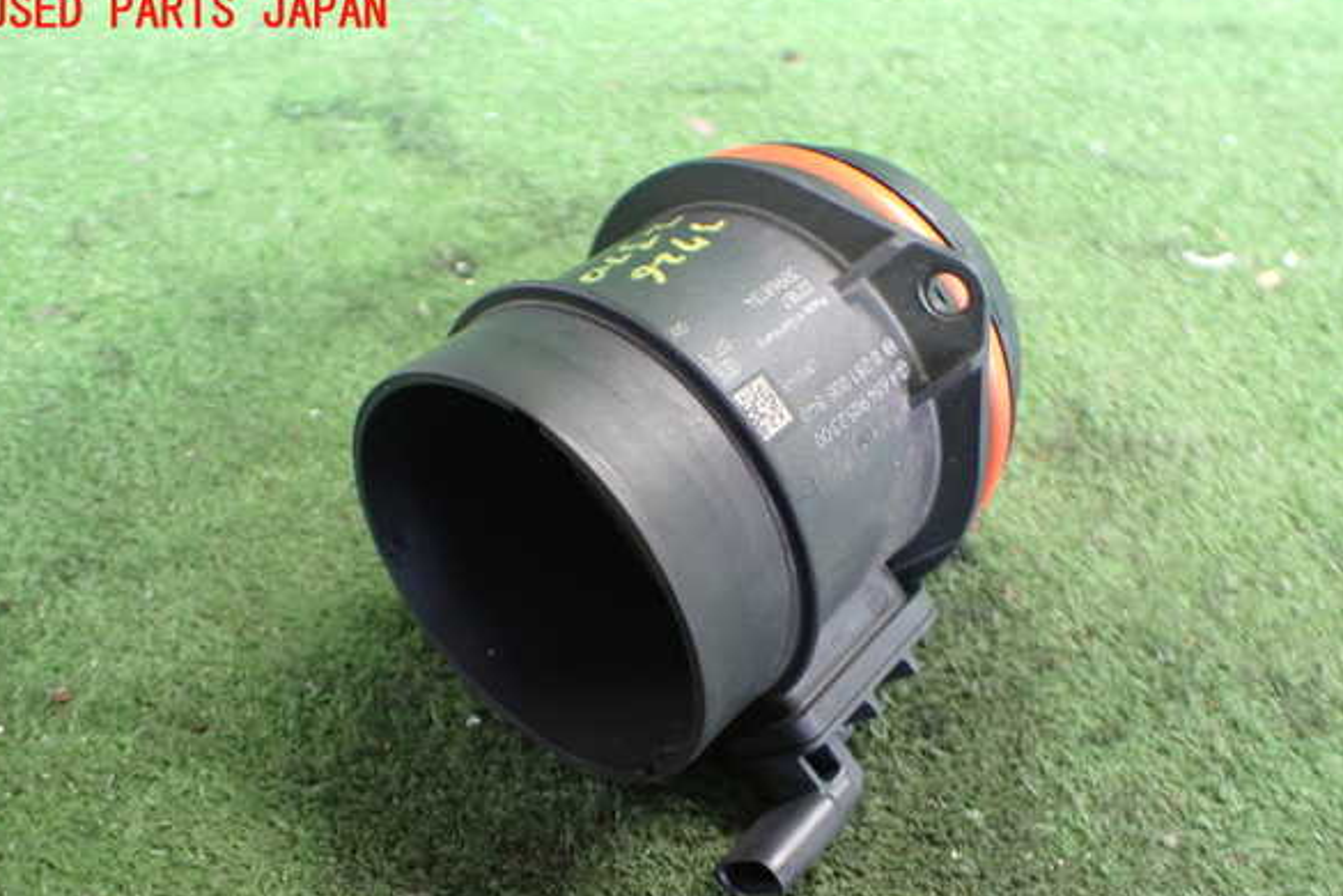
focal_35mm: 32
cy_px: 501
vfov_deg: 41.1
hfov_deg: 58.7
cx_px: 659
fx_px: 1194
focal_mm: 5.4
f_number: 2.3
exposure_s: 1/40
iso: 800
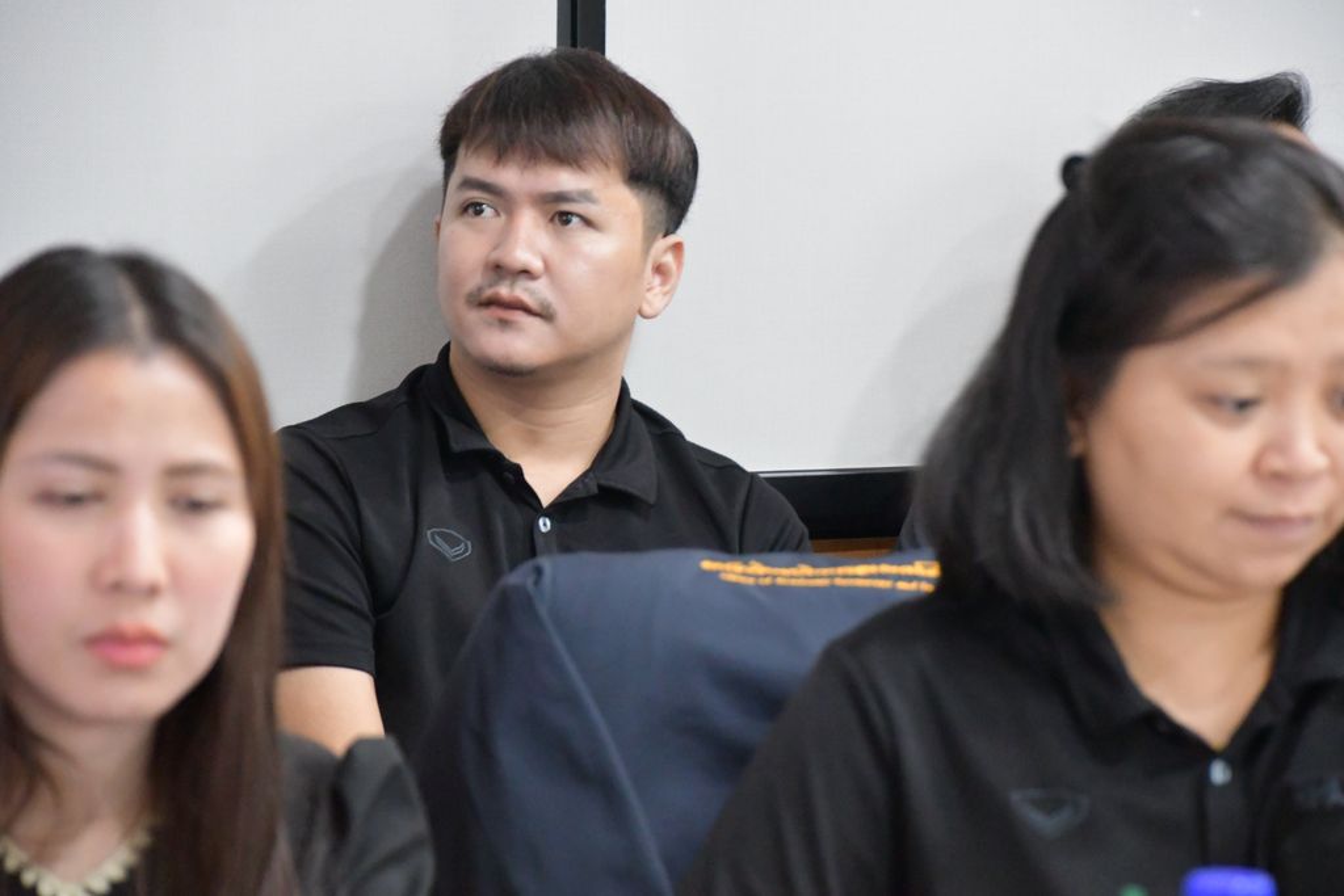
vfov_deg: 8.3
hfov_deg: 12.5
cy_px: 448
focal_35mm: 165
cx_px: 672
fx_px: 6160
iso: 9000
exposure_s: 1/125
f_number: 5.6
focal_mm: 110
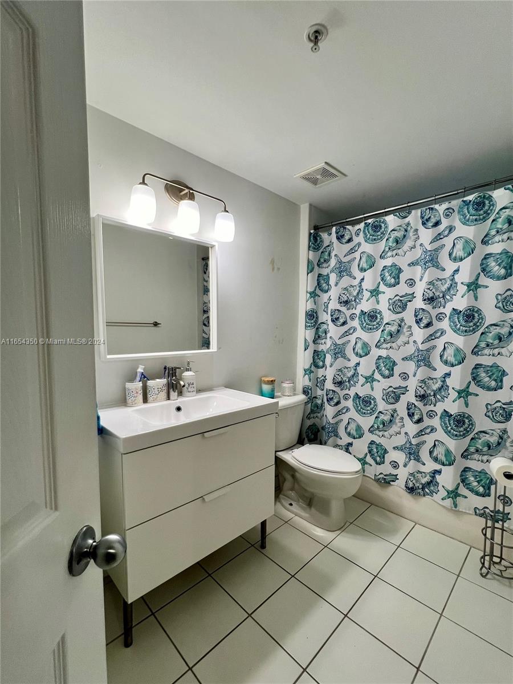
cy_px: 342
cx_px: 256
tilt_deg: -4.4
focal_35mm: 13
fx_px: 257
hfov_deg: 89.9
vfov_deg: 106.2
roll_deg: -1.4
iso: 125
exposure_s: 1/120
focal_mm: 1.57
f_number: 1.8
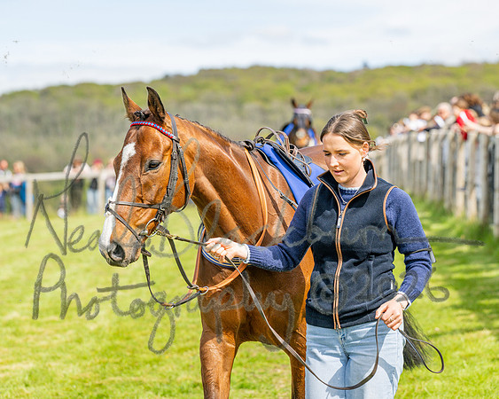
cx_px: 250
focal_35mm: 141
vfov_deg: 11.0
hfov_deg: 13.7
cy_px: 200
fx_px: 2078
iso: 400
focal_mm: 125
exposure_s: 1/2000
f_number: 4.5
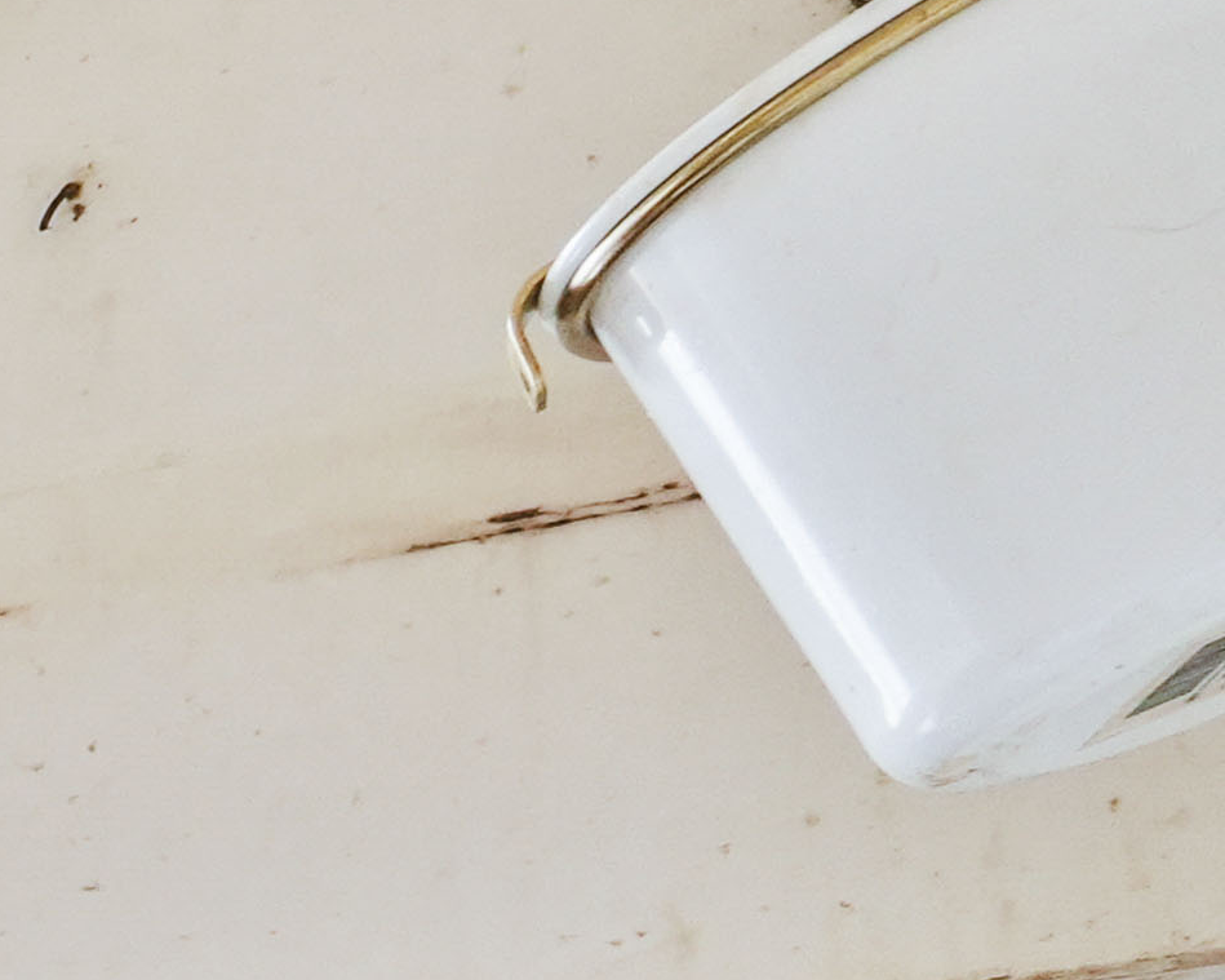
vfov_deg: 12.6
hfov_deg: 10.9
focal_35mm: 101
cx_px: -2575
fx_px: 3664
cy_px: 2181
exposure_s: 1/30
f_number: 9
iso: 1000
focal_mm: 11
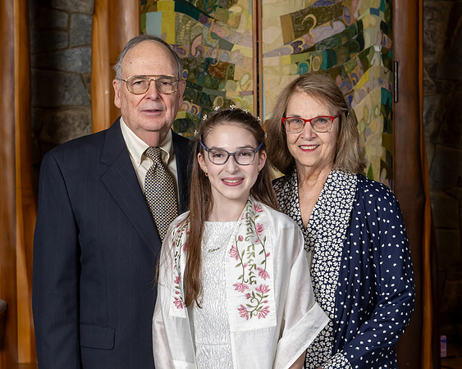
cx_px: 263
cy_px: 186
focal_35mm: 86
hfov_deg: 22.3
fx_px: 1169
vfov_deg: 18.0
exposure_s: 1/200
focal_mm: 48
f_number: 7.1
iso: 640
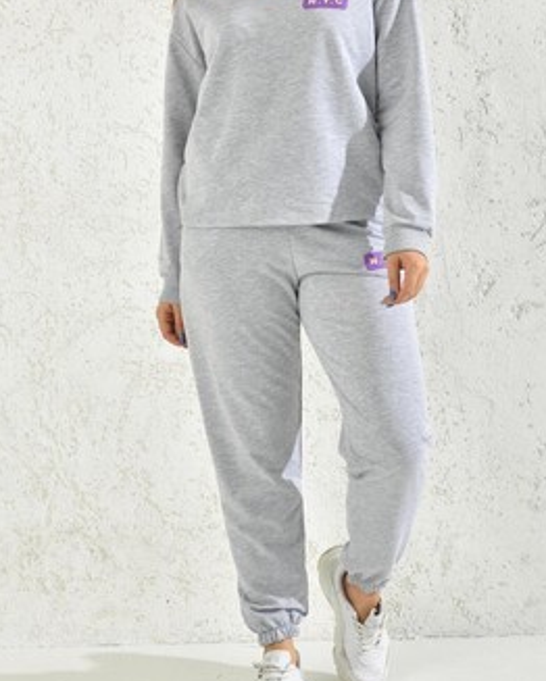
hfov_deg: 23.5
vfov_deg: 29.1
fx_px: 1312
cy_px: 273
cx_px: 325
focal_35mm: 65
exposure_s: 1/160
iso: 100
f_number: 7.1
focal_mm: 42
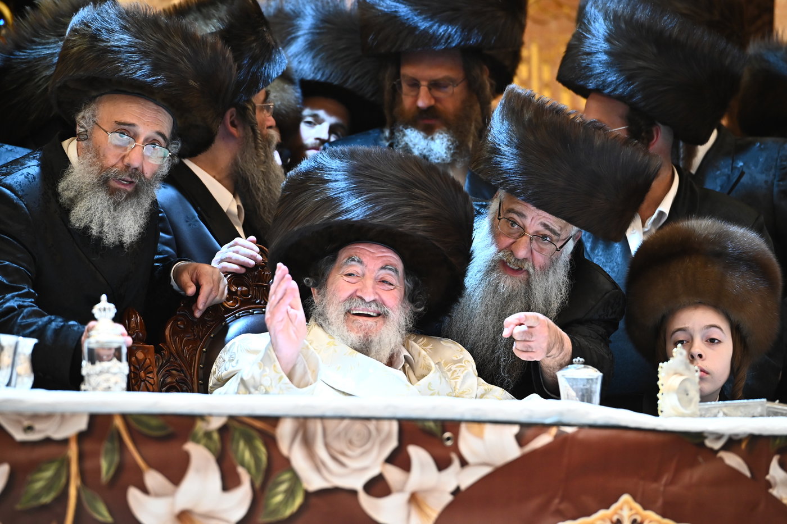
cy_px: 262
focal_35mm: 200
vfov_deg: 6.9
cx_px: 394
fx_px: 4371
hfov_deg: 10.3
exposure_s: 1/200
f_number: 5
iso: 2500
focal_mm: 200
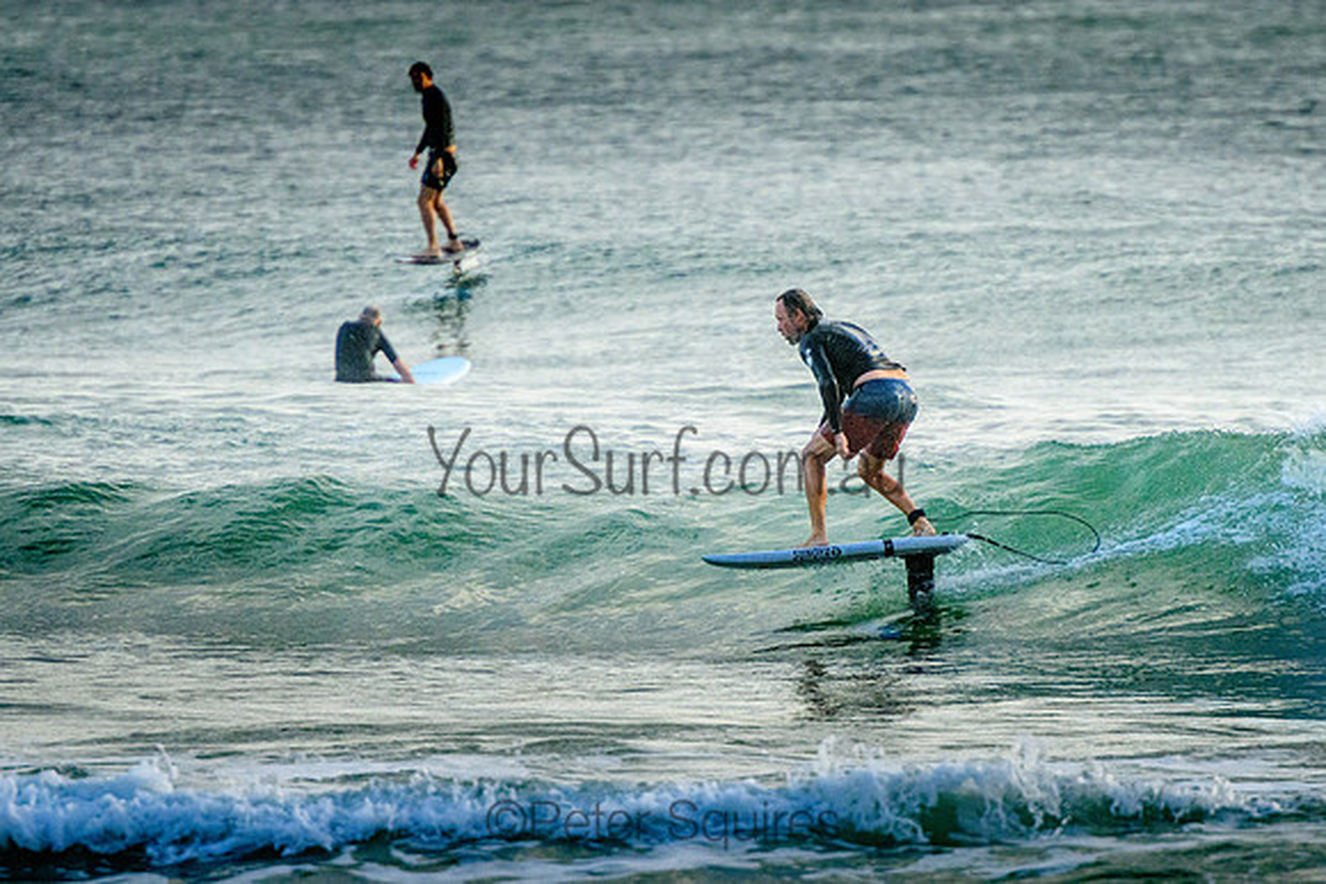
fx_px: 20265
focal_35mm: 550
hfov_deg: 3.7
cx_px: 800
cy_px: 449
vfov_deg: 2.5
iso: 1600
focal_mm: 400
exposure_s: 1/3200
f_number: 5.6
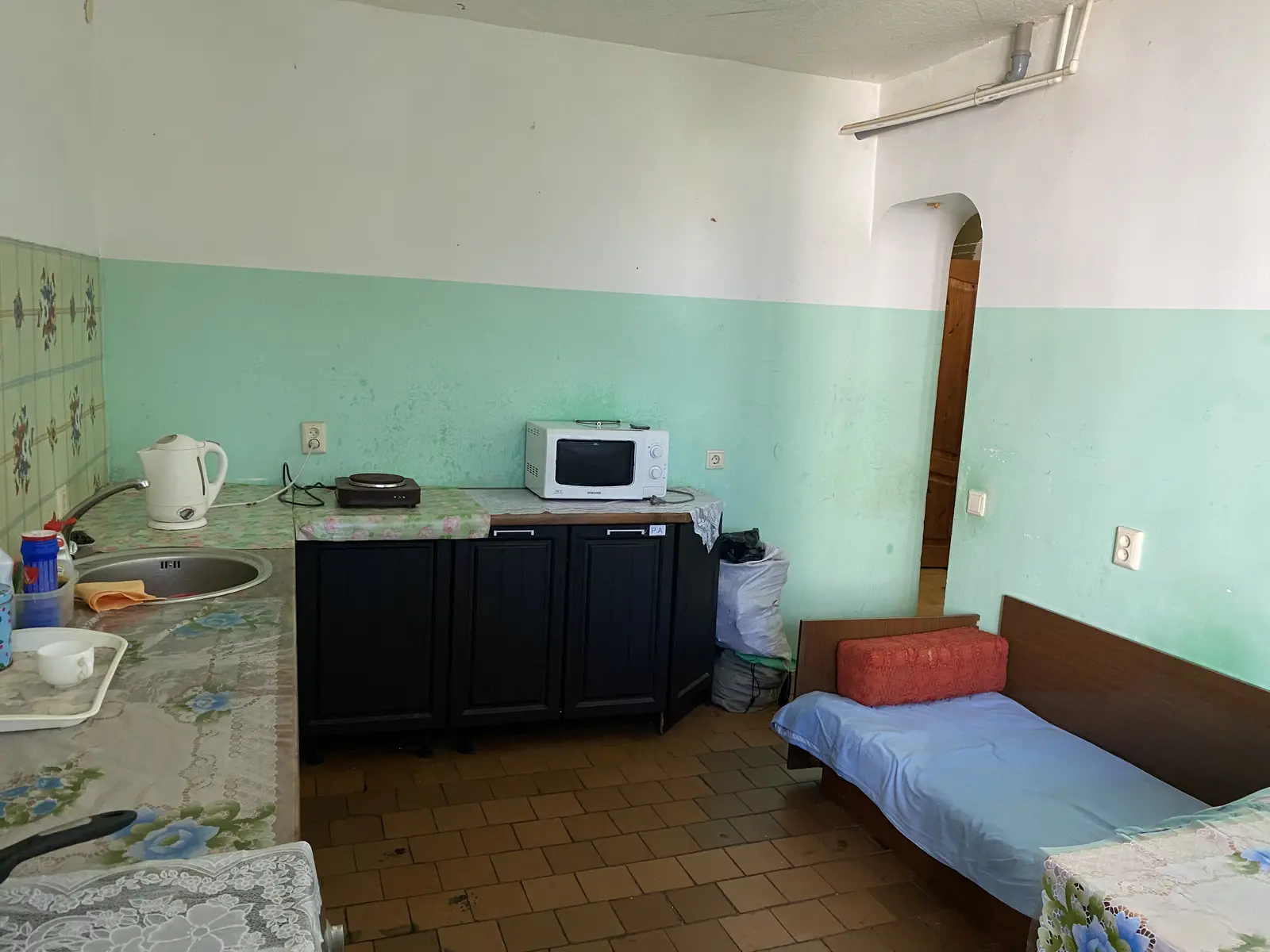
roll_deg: -3.0
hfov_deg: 67.3
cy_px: 476
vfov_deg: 53.1
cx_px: 635
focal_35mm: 26
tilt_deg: -8.5
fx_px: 954
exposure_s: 1/60
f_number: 1.8
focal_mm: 4.25
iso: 200
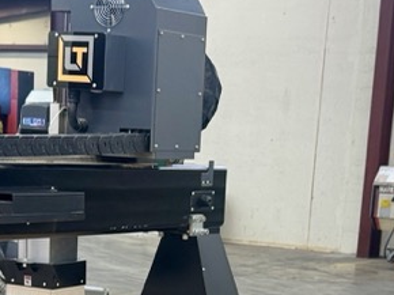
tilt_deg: -15.1
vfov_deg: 13.1
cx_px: 149
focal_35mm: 106
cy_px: 458
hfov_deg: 18.5
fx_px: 1205
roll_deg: -2.6
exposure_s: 1/120
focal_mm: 6.76
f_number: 1.78
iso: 200
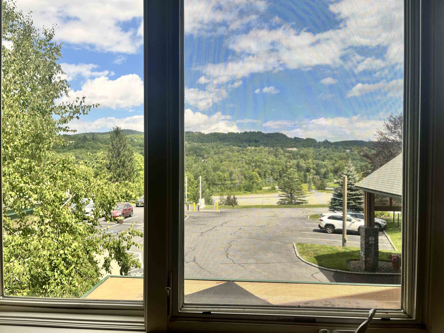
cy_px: 166
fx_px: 333
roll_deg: -0.1
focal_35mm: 26
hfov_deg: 67.3
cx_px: 222
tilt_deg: -1.8
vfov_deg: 53.1
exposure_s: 1/1695
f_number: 1.6
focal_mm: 5.1
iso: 50
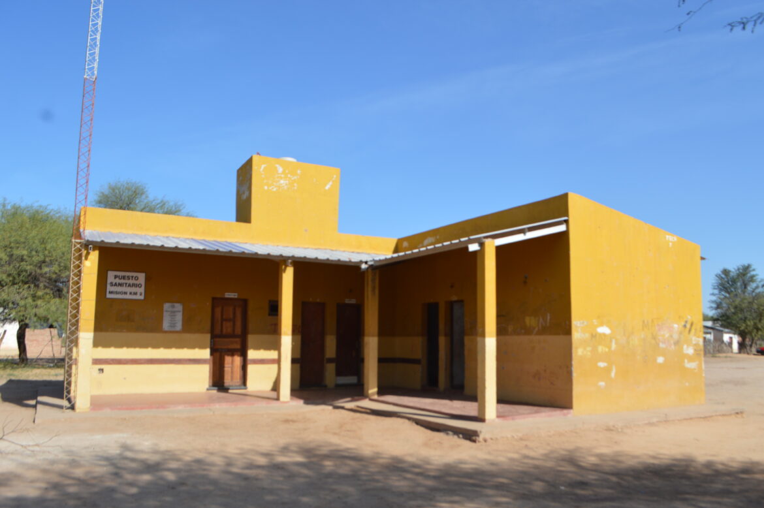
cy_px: 254
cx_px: 382
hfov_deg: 67.4
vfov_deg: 47.9
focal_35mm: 27
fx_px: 573
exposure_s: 1/250
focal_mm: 18
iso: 100
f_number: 8
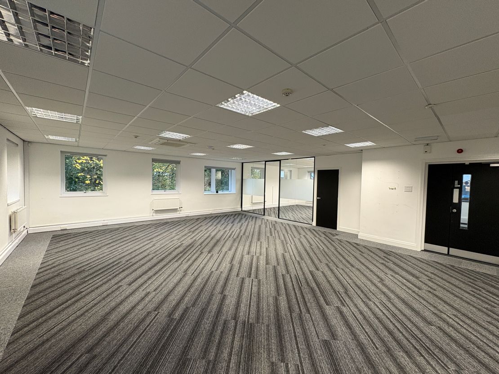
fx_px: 202
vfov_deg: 85.7
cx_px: 250
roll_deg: -1.4
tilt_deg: -0.7
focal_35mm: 14
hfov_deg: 102.1
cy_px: 187
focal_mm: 2.22
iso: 200
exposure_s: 1/50
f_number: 2.2
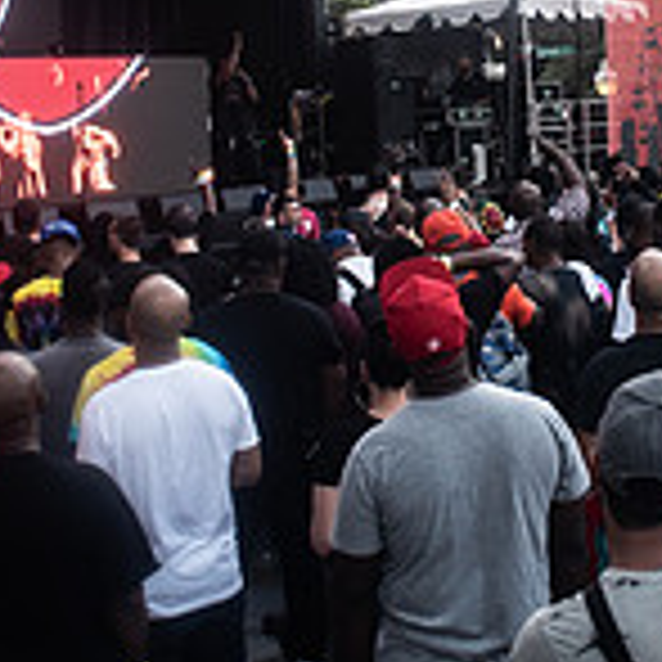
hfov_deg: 25.3
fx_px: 1450
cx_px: 522
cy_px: 65
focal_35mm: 67
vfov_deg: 25.0
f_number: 3.5
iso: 250
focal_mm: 20
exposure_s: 1/125
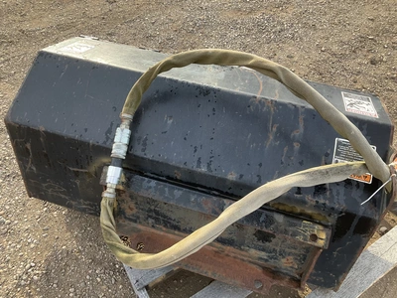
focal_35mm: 29
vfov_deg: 48.2
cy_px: 149
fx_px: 333
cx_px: 198
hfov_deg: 61.7
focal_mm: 3
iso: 20
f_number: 1.8
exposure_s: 1/143
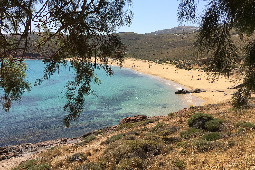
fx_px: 220
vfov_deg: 42.2
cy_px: 72
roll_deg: -1.0
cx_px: 129
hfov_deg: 60.3
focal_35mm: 31
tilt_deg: -6.4
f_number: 2.2
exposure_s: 1/2024
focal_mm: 4.15
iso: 25
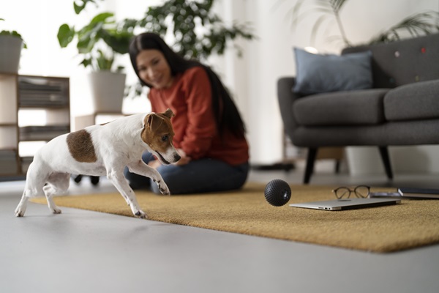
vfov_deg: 27.0
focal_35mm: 50
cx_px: 220
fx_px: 610
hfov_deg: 39.6
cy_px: 146
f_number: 1.2
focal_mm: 50
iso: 1000
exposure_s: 1/500
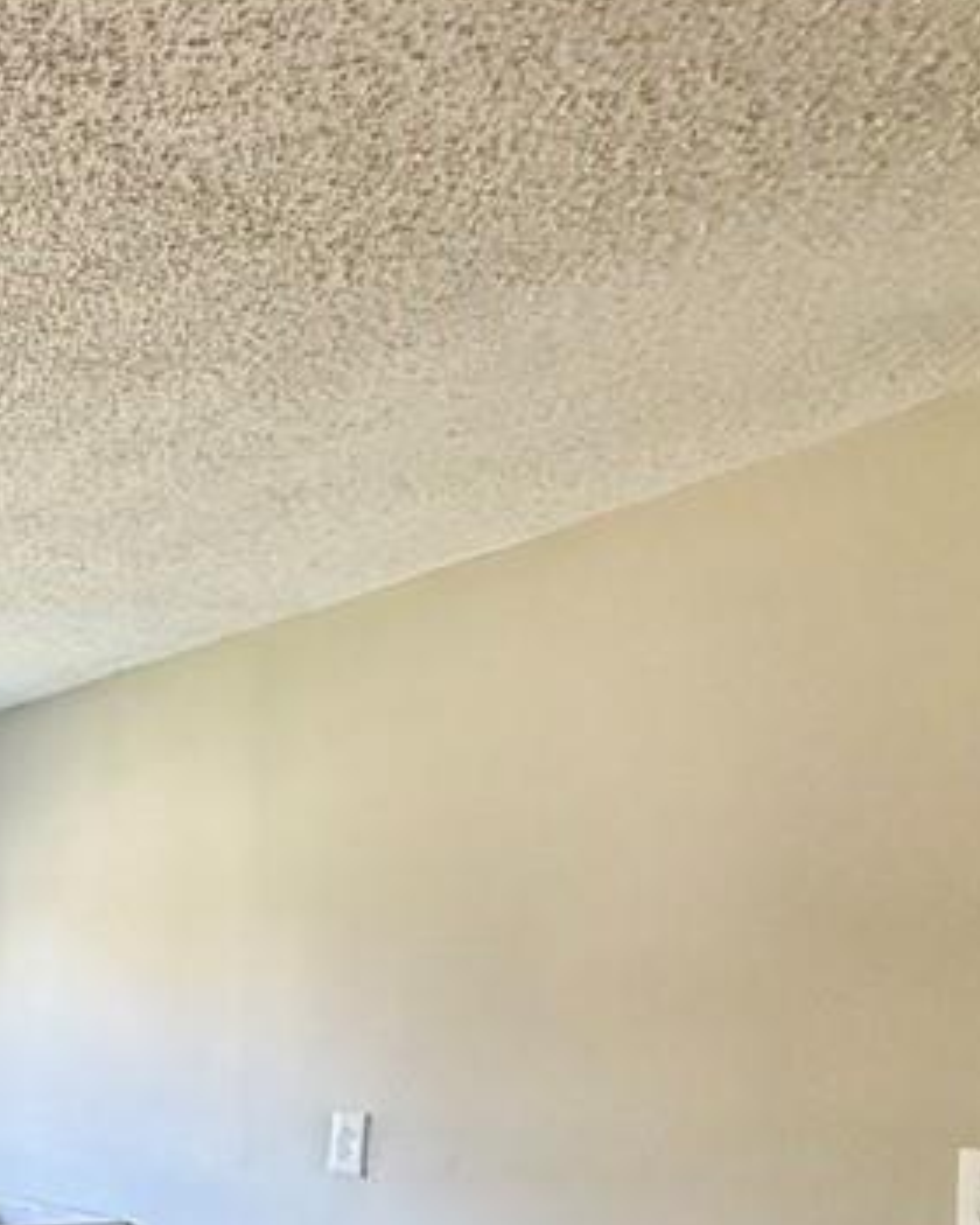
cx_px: -396
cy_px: 1071
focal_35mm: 40
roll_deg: +0.1
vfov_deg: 42.5
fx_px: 1450
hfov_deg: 28.2
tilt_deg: -2.7
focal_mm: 2.22
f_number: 2.2
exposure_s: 1/121
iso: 320
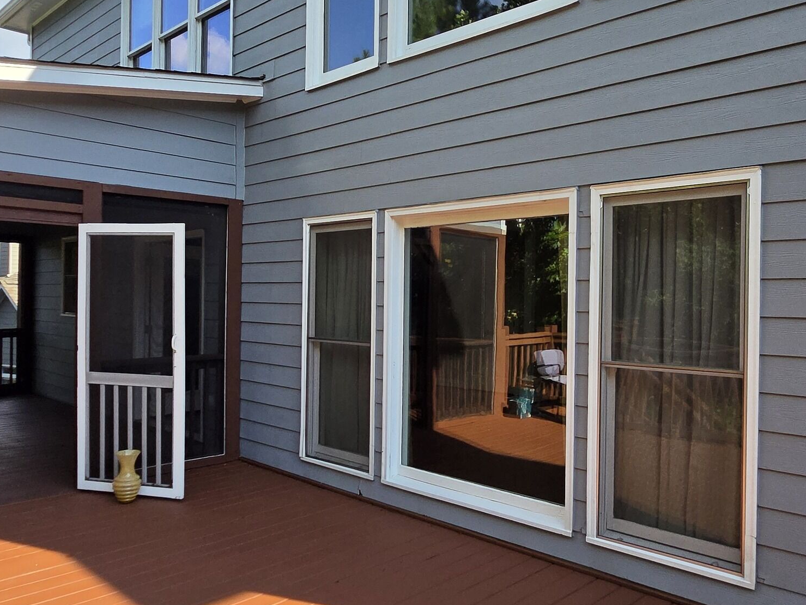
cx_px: 466
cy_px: 302
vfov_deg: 51.3
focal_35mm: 27
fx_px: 629
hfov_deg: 65.0
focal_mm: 2.2
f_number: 2.2
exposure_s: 1/2222
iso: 100
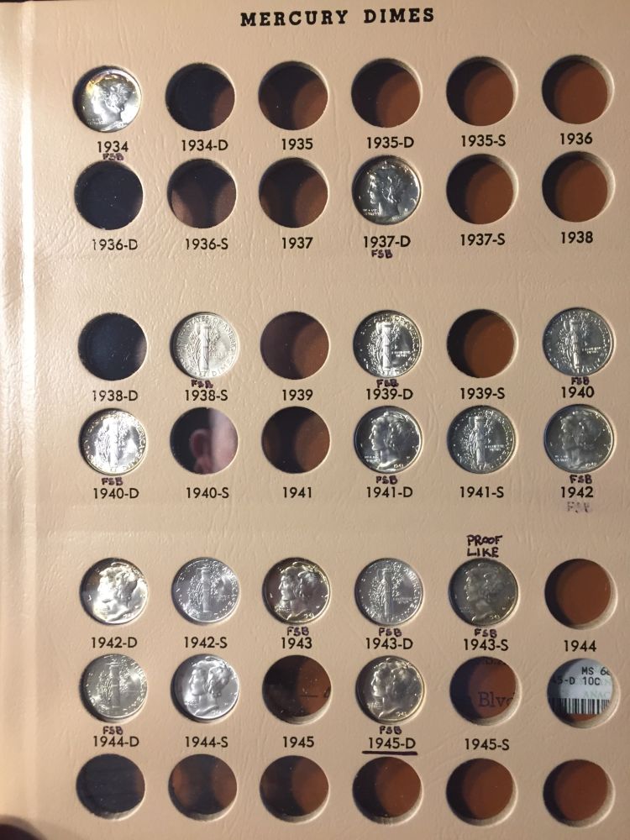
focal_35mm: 29
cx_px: 315
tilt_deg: -35.4
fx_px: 704
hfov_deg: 48.2
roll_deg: -1.3
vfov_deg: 61.7
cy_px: 420
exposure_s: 1/30
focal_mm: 4.15
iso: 100
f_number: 2.2
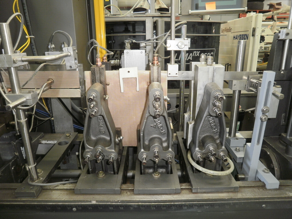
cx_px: 146
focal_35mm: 26
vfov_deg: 53.1
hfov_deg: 67.3
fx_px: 219
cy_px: 110
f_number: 2.6
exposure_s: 1/25
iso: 125
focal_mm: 4.65
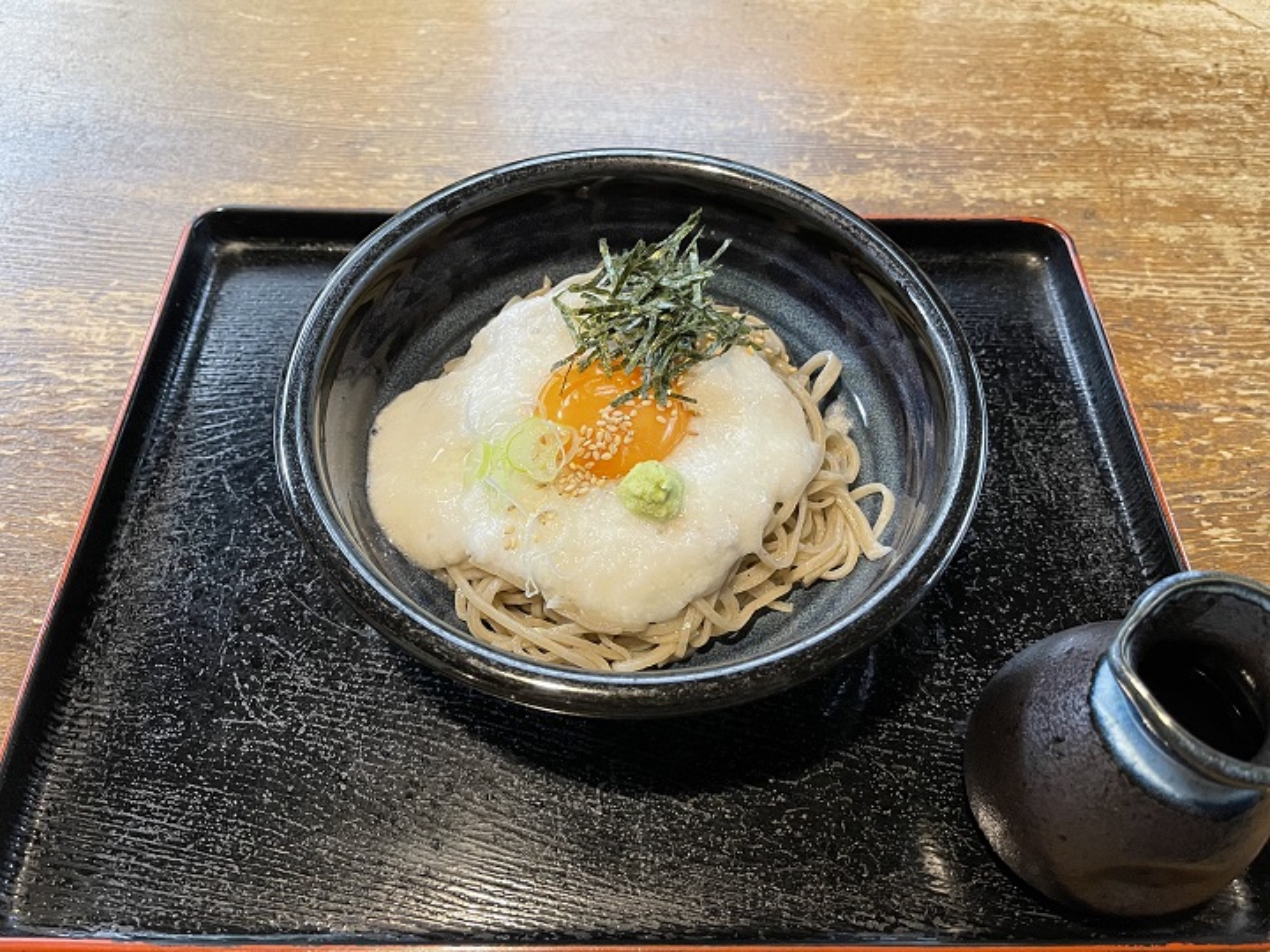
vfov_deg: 53.1
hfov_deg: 67.3
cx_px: 635
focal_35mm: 26
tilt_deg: -57.2
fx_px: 954
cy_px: 476
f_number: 1.6
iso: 500
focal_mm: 5.1
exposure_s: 1/60
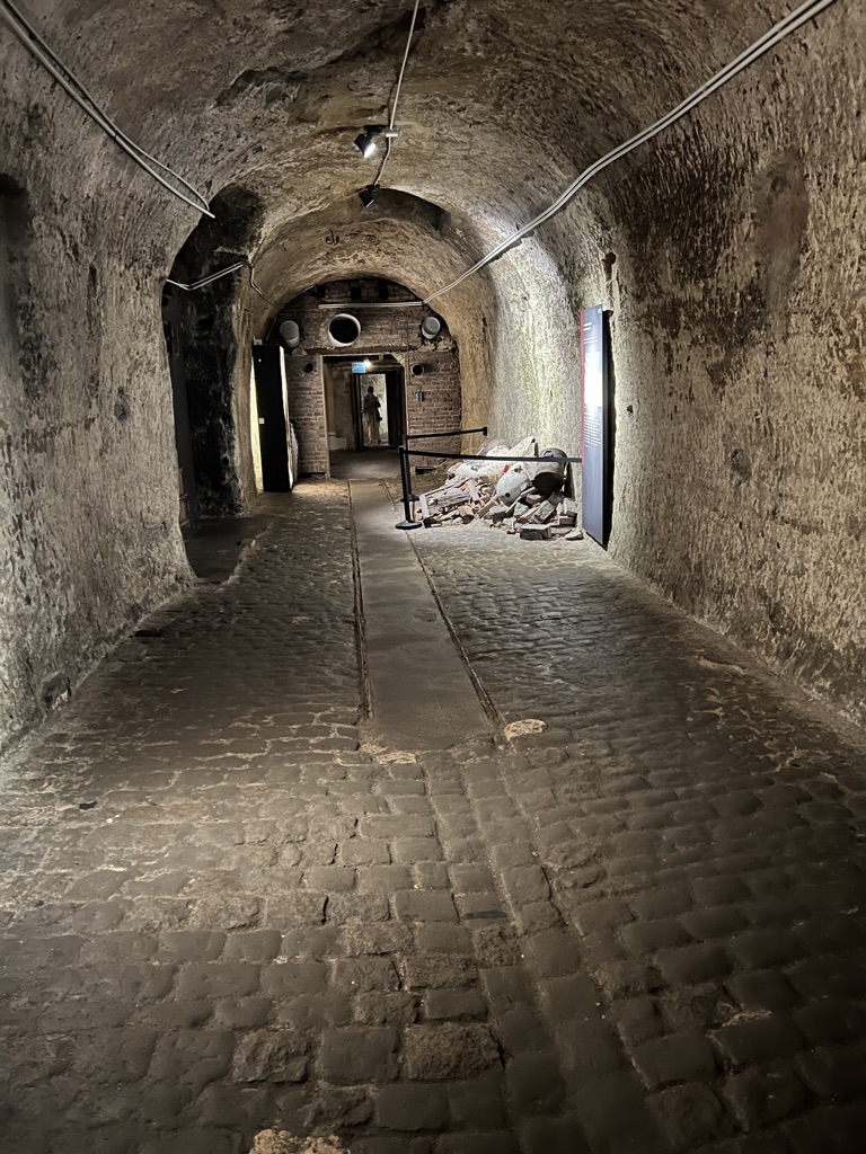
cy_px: 577
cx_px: 433
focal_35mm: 26
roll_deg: +2.9
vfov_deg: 67.3
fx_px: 867
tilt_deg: -12.7
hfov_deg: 53.1
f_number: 1.5
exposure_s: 1/12
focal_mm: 5.7
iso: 640
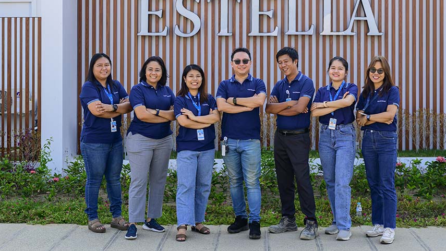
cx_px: 237
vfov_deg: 20.0
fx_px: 710
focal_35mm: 60
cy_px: 97
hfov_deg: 34.9
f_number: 6.3
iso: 320
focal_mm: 51
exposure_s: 1/250
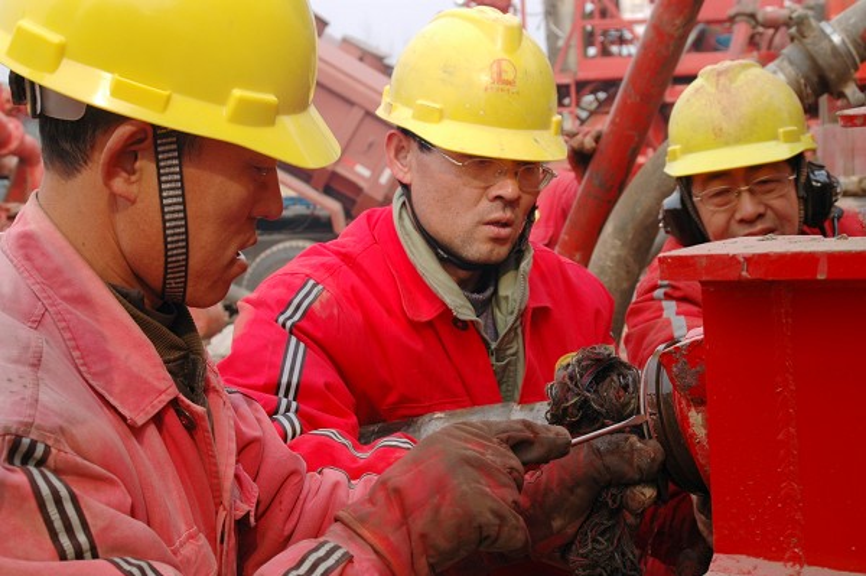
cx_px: 433
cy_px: 288
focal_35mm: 52
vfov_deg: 25.7
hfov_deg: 37.9
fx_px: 1262
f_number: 6.3
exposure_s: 1/160
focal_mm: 35
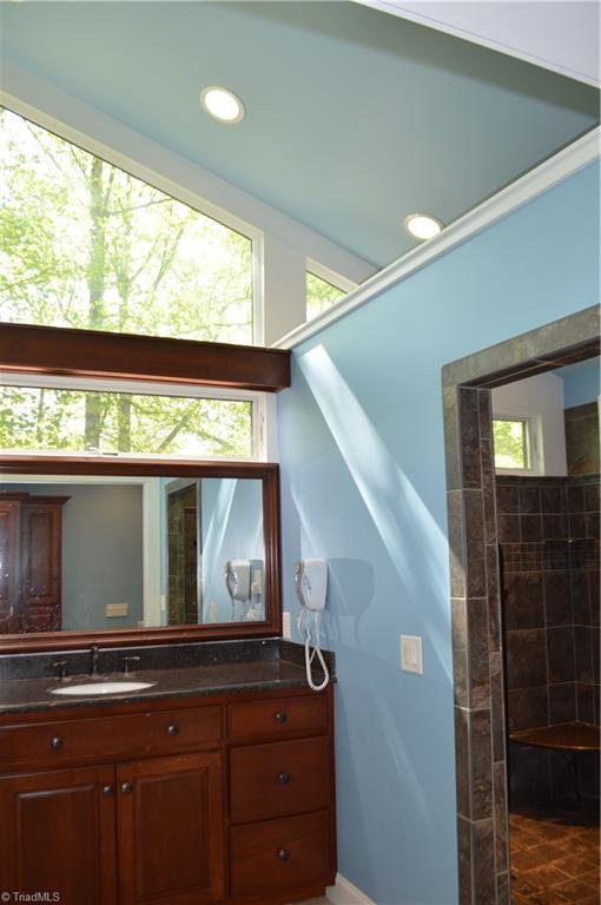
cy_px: 452
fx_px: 678
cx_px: 300
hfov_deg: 47.8
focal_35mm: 27
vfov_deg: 67.4
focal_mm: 18
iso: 400
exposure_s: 1/100
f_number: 4
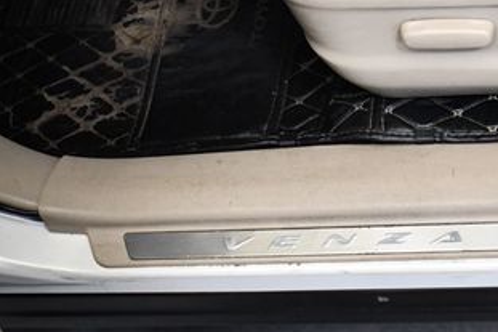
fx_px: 968
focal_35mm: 70
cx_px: 357
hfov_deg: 28.5
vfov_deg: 19.4
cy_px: 186
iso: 2800
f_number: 3.8
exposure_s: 1/125
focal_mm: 23
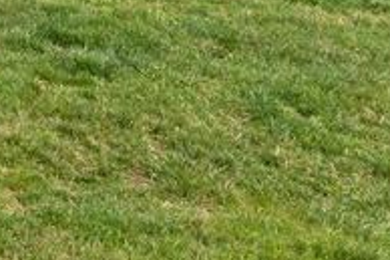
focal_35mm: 104
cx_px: -736
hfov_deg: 11.8
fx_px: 1126
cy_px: -210
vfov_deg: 12.1
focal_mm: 14
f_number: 8
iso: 320
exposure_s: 1/250
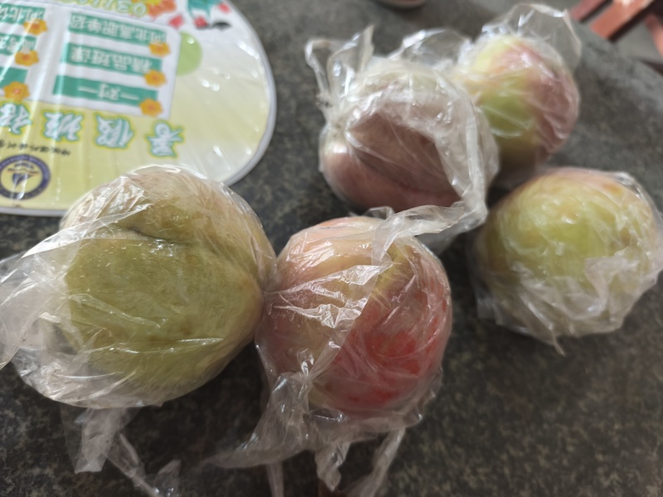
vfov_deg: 58.9
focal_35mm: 23
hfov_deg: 73.9
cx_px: 332
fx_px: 441
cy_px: 248
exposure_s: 1/29.3
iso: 1250
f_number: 1.6
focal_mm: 5.84
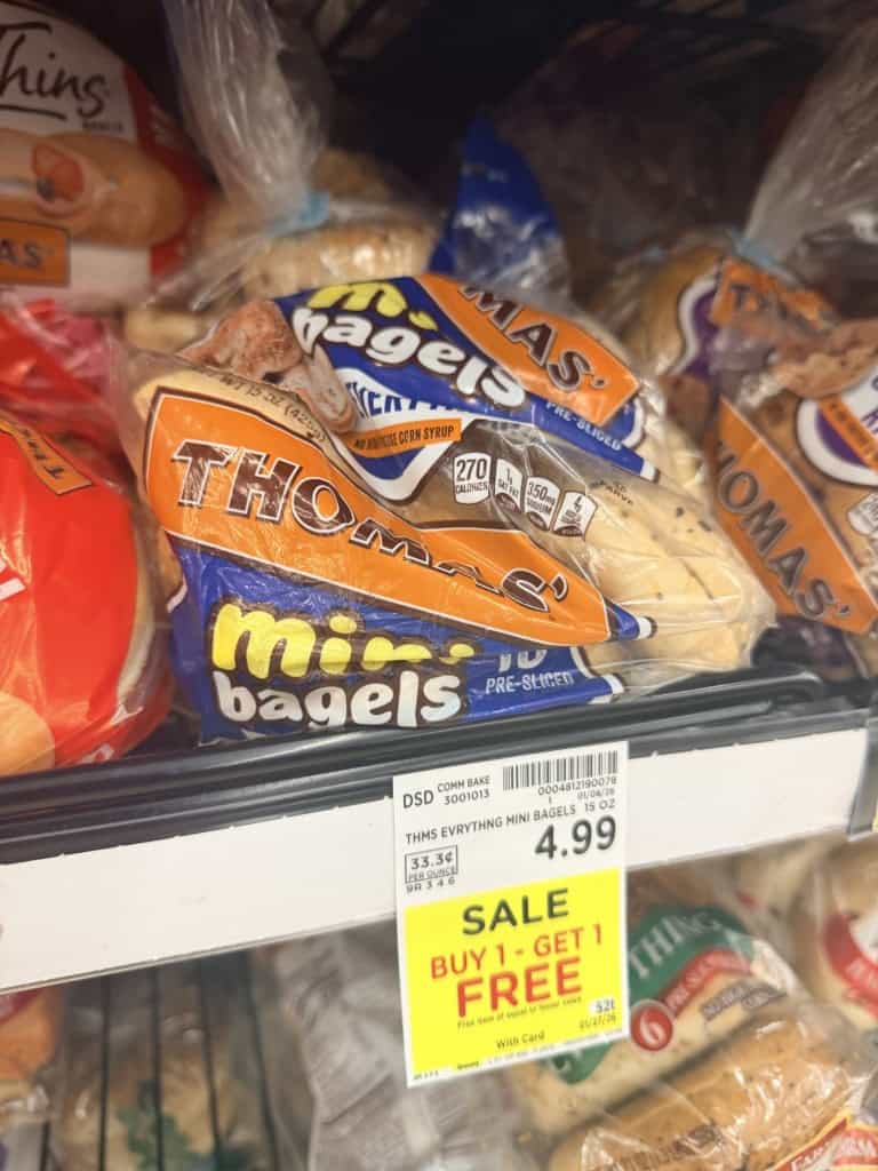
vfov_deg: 71.6
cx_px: 439
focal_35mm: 24
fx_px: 812
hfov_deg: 56.8
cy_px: 586
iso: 200
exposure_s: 1/63
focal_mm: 6.8
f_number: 1.8
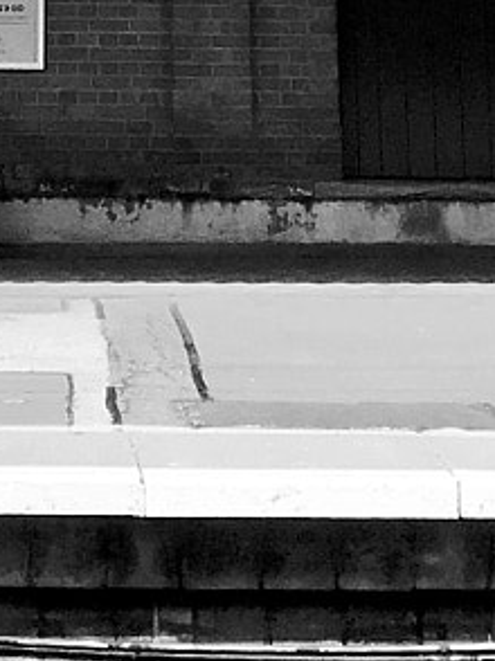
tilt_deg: +16.2
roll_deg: -1.2
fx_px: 3017
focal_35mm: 158
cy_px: -1012
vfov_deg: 10.5
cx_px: 2
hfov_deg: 9.3
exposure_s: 1/2262
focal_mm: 4.15
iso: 25
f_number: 2.2
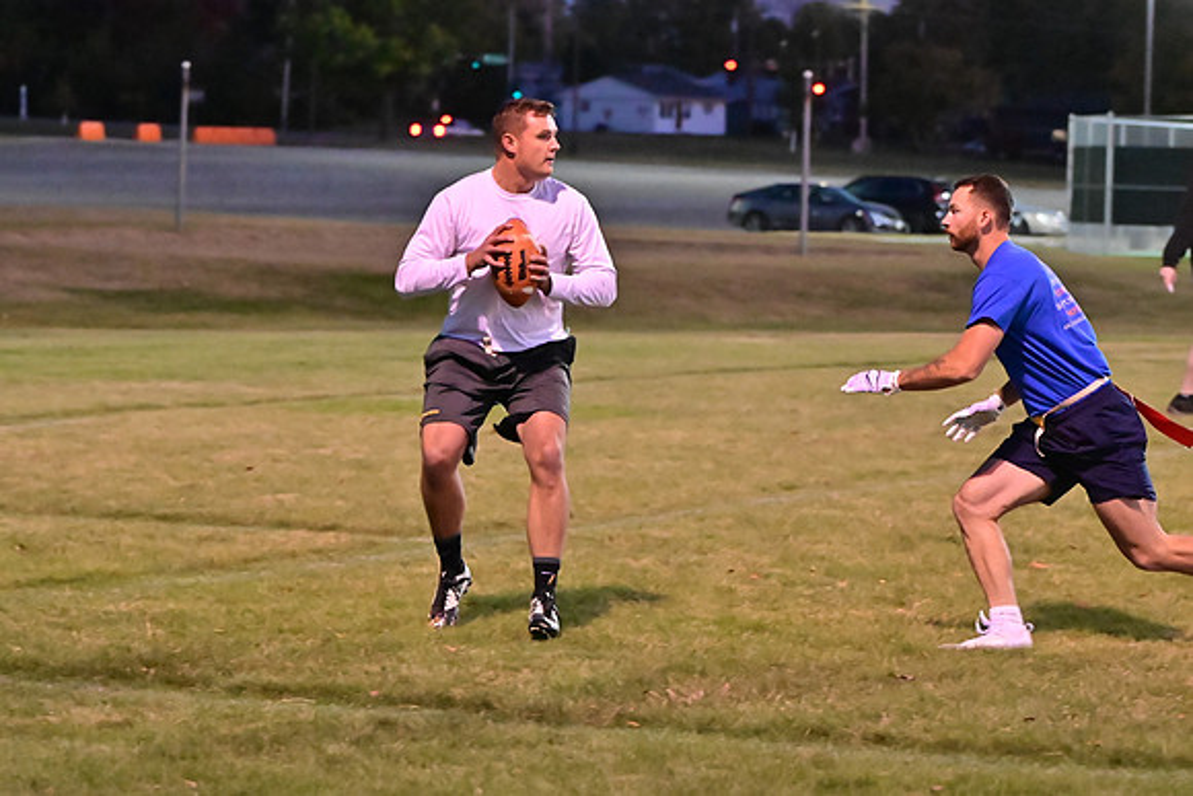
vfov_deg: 10.1
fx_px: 4508
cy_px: 398
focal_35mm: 136
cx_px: 596
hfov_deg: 15.1
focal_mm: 91
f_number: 4
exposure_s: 1/400
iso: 6400
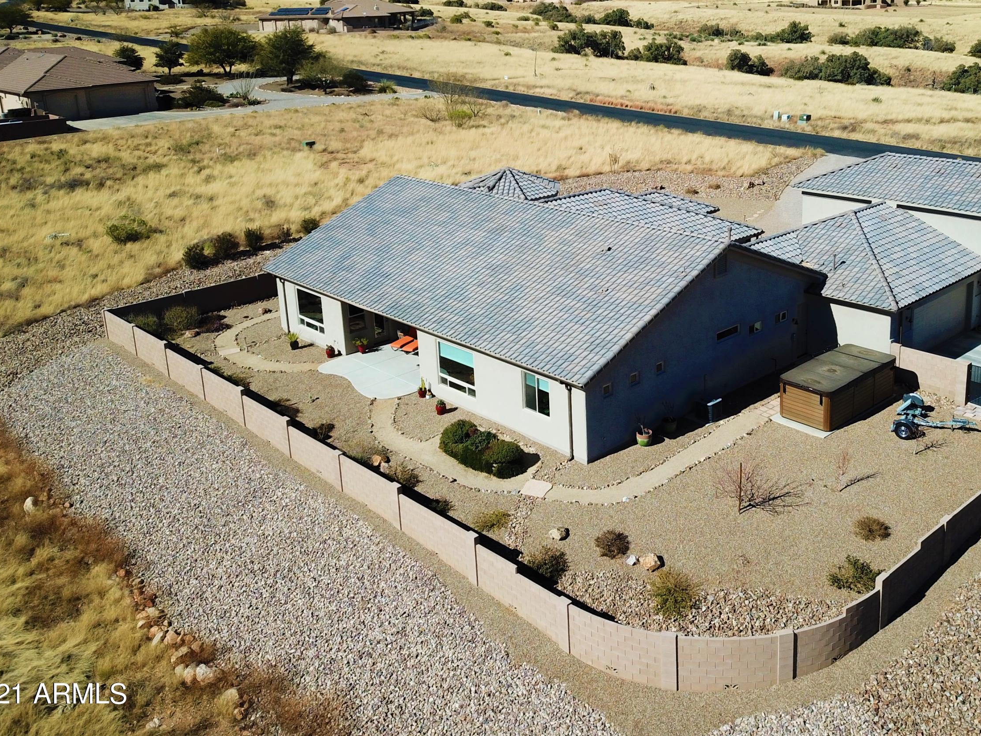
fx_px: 992
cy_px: 242
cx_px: 622
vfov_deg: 40.2
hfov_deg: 52.0
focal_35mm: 35
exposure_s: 1/2132
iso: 100
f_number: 2.2
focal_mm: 4.73
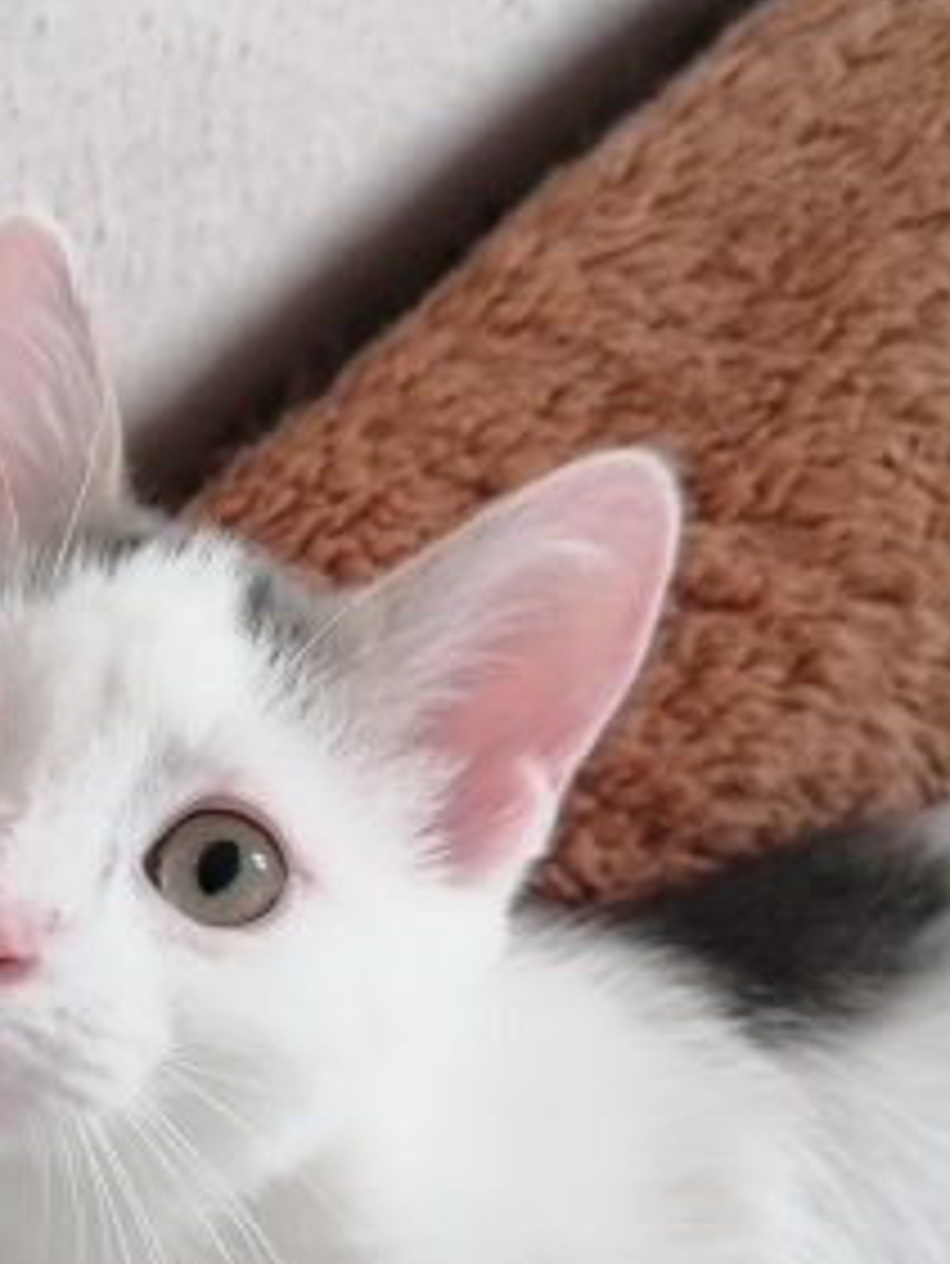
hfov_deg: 29.3
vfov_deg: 39.0
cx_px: 142
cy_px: 873
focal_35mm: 48
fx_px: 1755
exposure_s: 1/50
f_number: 1.8
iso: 500
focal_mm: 4.75
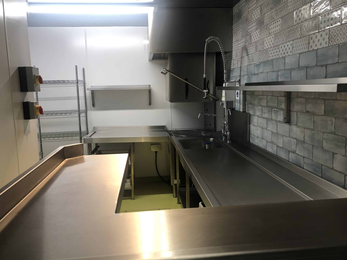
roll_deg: +1.8
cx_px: 174
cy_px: 130
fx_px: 281
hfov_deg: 63.4
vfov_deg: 49.7
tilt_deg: -9.3
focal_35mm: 28
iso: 32
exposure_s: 1/33
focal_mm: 3.99
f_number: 1.8
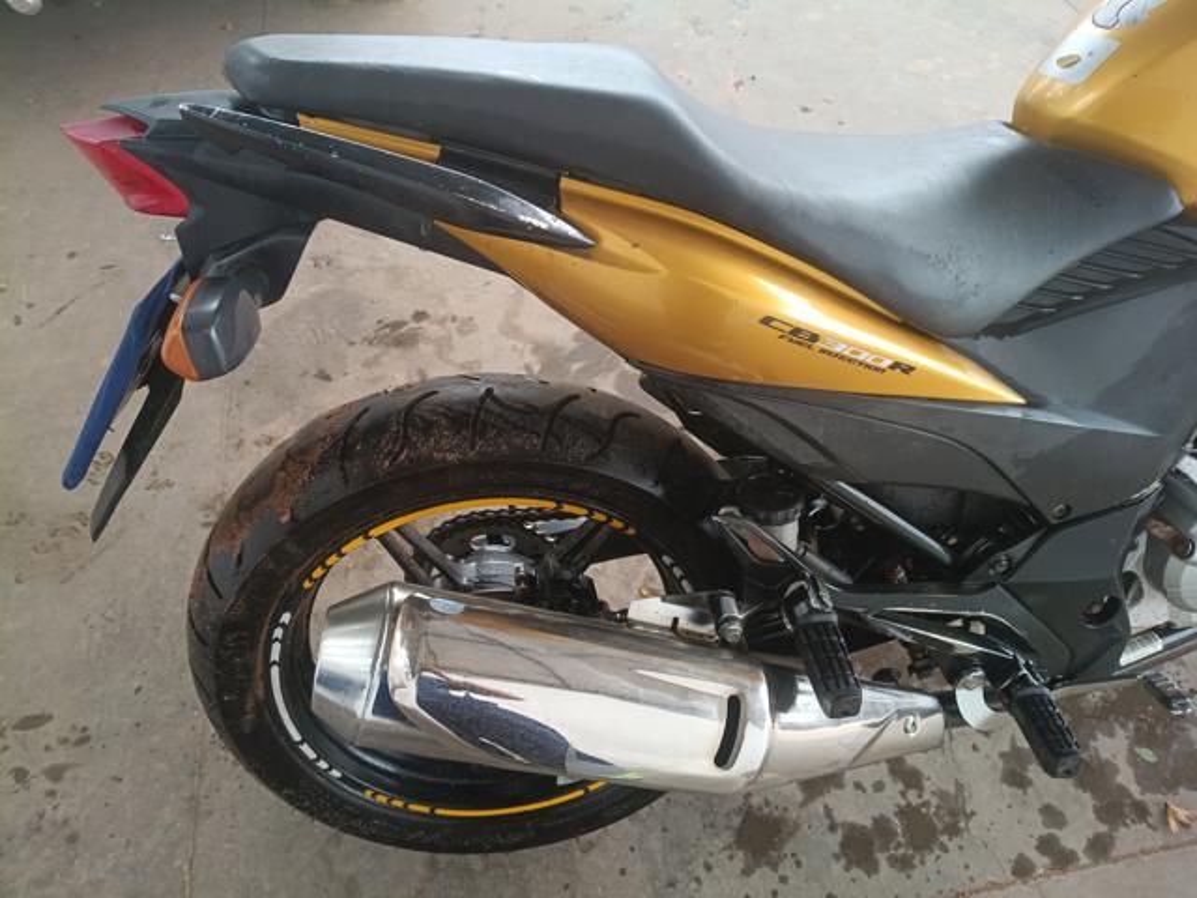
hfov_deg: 67.3
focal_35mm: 26
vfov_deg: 53.1
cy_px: 449
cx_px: 598
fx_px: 899
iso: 471
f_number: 1.8
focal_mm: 4.81
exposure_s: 1/60.1
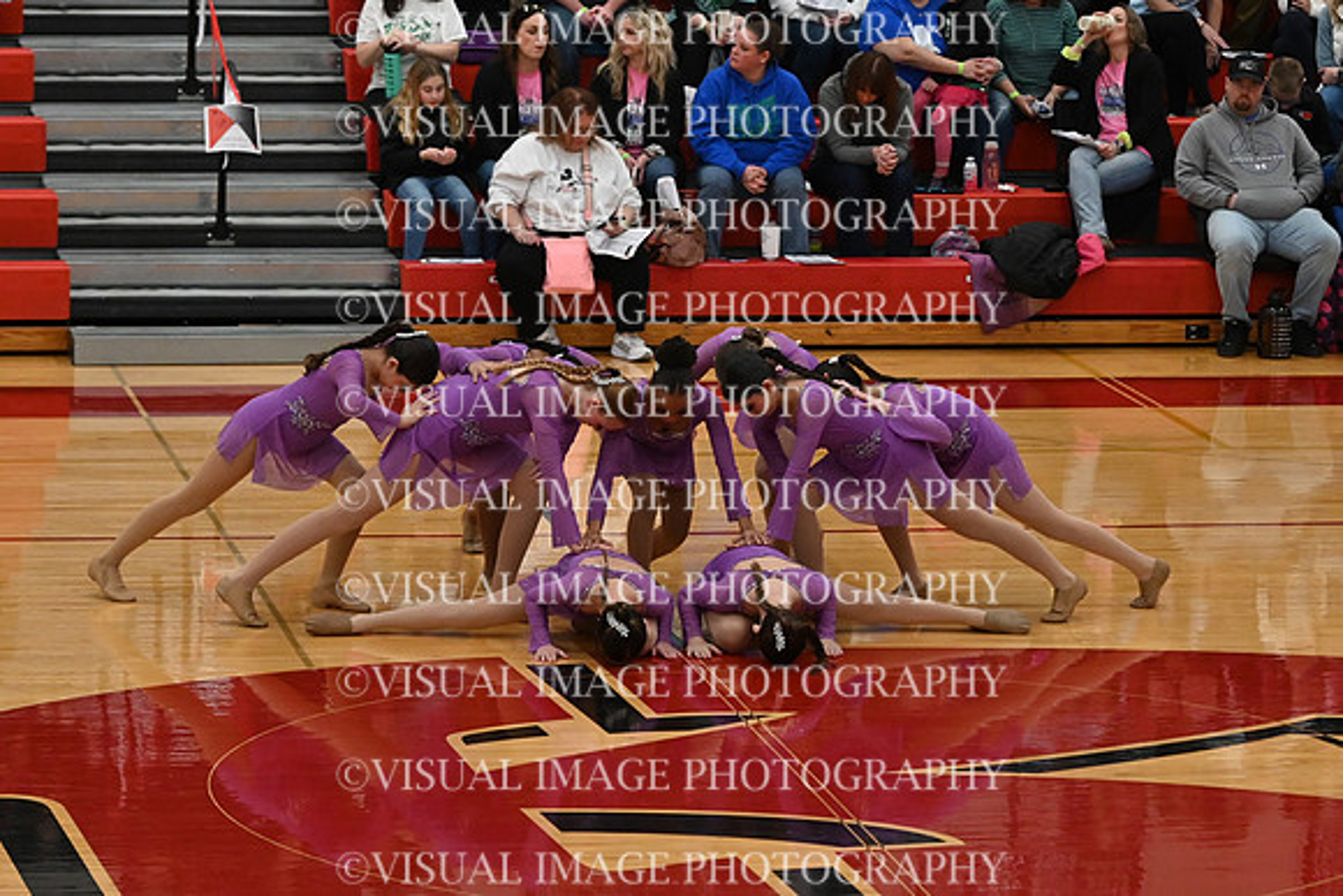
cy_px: 448
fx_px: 5858
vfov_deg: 8.7
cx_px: 672
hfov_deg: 13.1
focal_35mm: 157
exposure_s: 1/400
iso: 5000
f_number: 4
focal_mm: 105
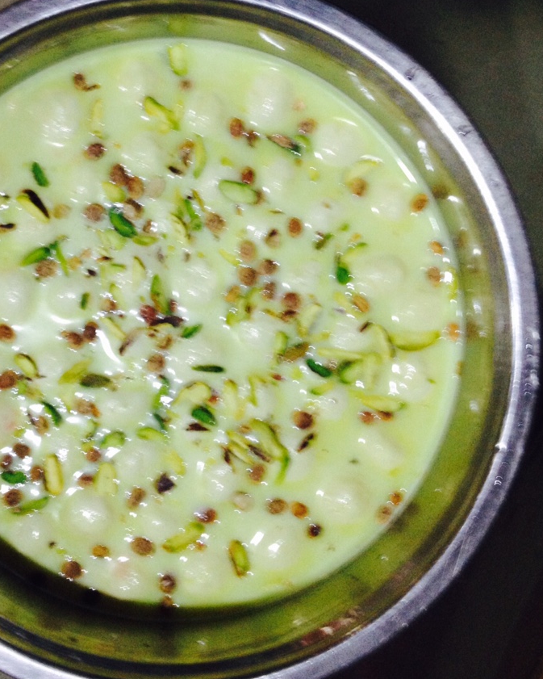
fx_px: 1044
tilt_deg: -86.8
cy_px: 273
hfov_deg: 28.9
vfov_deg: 35.9
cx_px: 178
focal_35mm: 52
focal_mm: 4.28
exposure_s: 1/20
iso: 125
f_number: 2.4
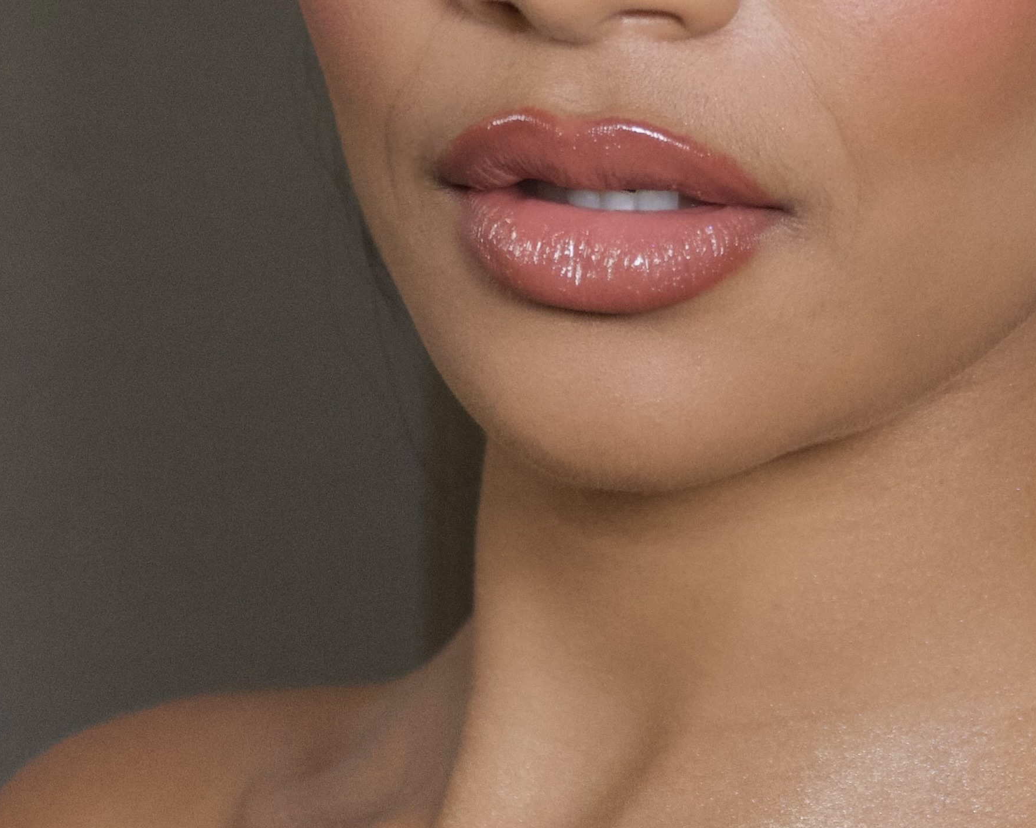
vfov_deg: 8.8
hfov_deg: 10.9
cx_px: 620
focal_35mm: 177
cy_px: 482
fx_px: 5415
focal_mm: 37
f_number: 5.6
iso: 2000
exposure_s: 1/160
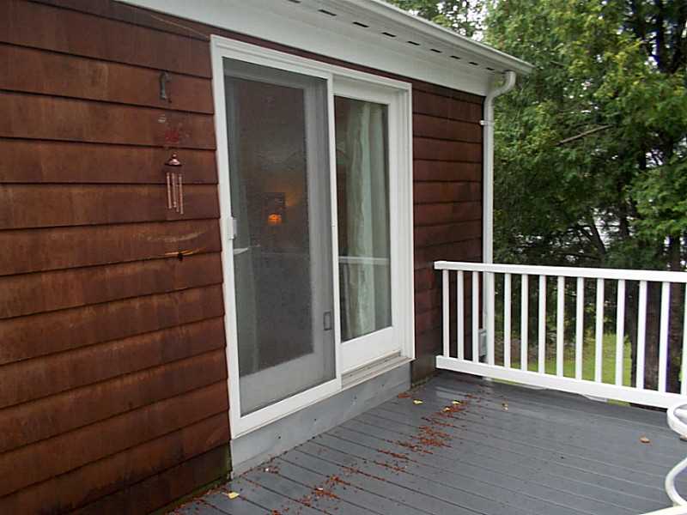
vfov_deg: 48.2
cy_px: 258
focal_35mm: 29
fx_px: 576
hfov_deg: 61.7
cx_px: 344
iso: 125
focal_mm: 4.1
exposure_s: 1/30
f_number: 3.3
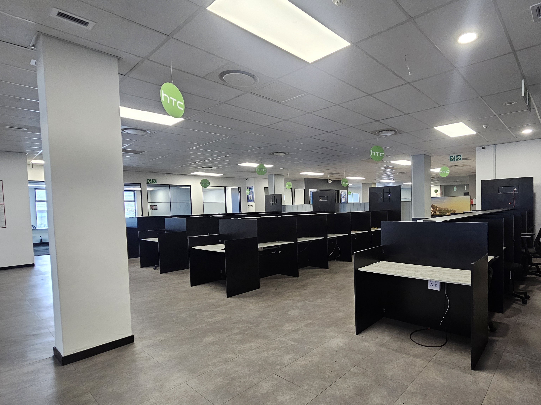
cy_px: 214
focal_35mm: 17
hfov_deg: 88.8
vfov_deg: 74.7
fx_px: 266
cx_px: 345
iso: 200
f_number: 2.2
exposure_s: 1/50
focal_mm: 2.2
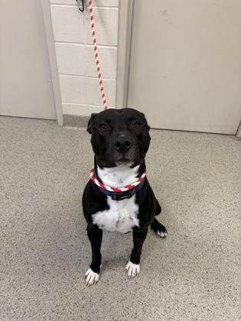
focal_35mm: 26
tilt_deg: -38.5
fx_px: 241
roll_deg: -3.1
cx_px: 120
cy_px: 160
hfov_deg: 53.1
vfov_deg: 67.3
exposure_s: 1/60
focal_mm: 5.96
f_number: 1.6
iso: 80
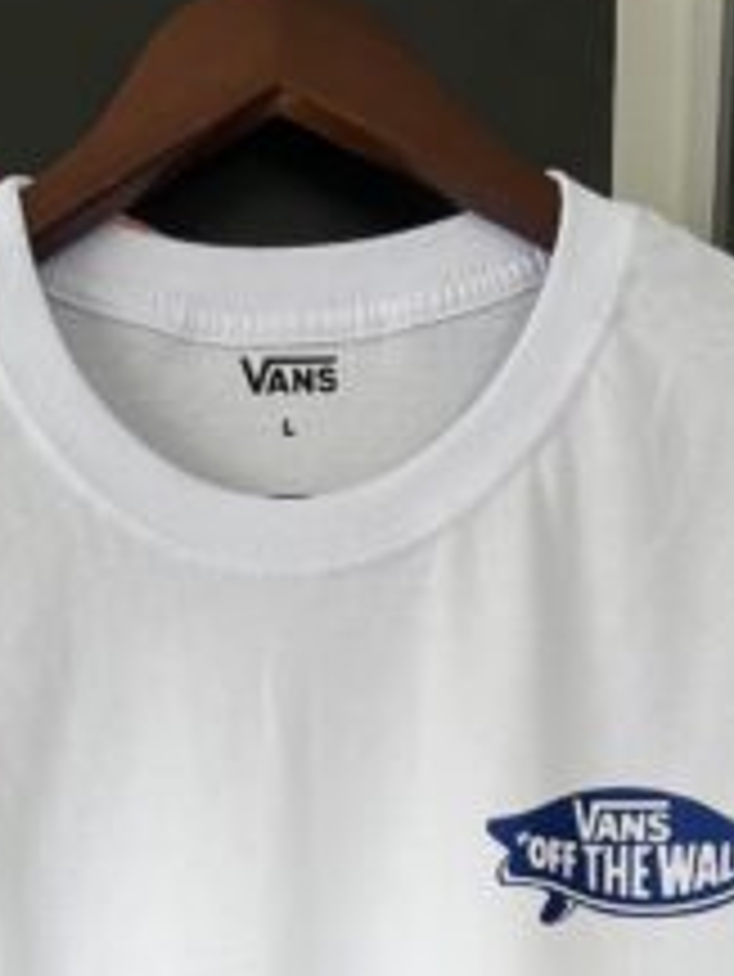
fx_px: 2683
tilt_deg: -9.4
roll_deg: -1.3
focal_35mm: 95
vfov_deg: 17.2
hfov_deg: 15.6
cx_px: 263
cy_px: 1716
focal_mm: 5.7
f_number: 1.5
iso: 50
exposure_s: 1/294
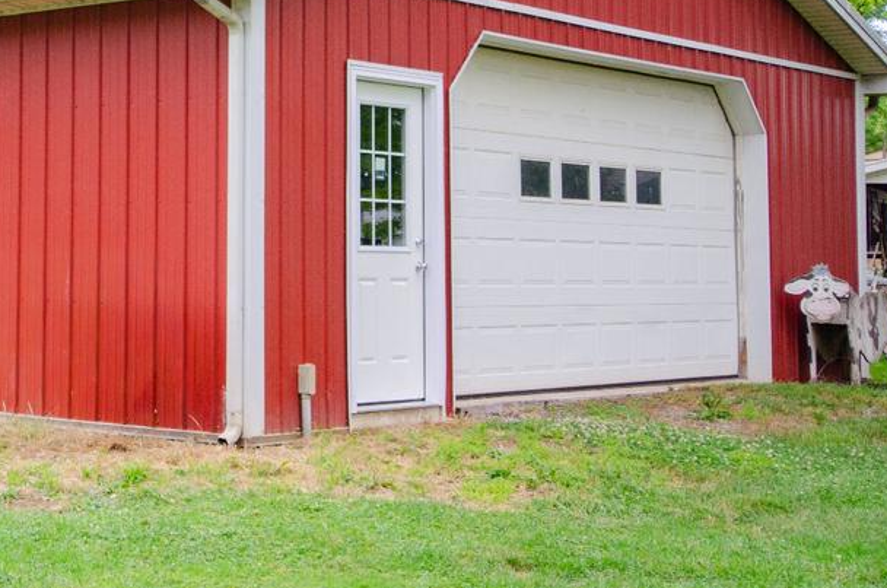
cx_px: -74
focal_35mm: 71
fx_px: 1746
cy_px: 161
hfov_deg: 26.4
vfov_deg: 19.0
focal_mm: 20
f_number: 5
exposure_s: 1/250
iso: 200
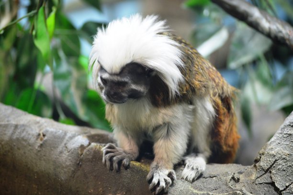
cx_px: 146
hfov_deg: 13.7
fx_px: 1220
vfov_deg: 9.1
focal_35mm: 150
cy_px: 98
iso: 800
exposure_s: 1/60
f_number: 4.5
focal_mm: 100
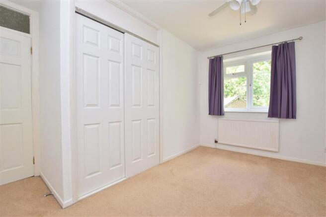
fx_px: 136
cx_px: 163
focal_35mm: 15
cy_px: 108
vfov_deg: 77.3
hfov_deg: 100.4
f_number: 9
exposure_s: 1/25
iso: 320
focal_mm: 10
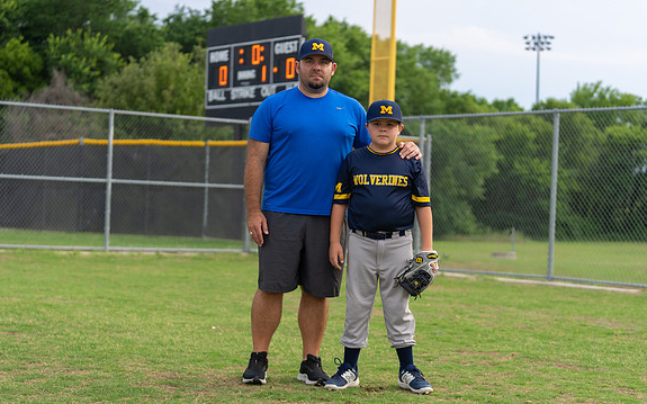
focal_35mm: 72
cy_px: 199
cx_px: 322
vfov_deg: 18.1
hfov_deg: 28.6
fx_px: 1269
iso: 200
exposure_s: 1/320
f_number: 2.8
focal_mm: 70
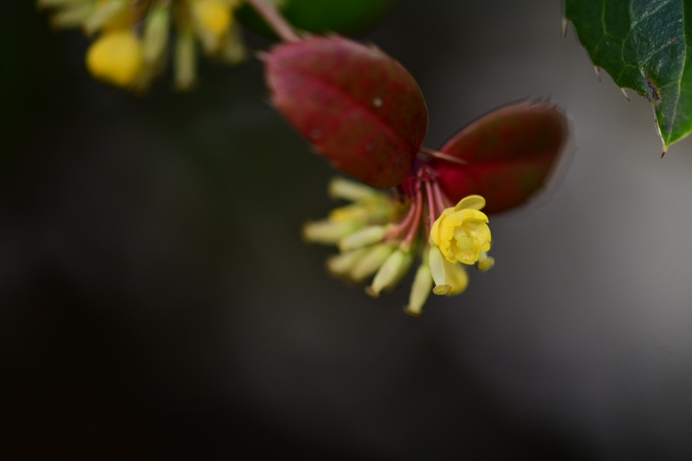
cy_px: 230
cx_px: 346
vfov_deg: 8.7
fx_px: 3027
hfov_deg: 13.0
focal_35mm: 158
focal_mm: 105
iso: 900
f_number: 3.3
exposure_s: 1/1600
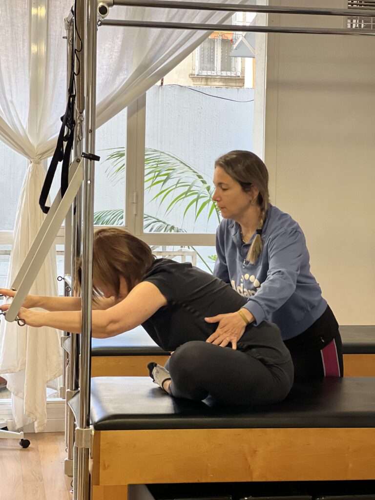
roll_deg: -1.4
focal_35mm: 77
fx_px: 1112
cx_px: 188
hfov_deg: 19.1
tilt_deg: -2.0
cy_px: 250
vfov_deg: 25.3
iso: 125
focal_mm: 9
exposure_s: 1/33
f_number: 2.8
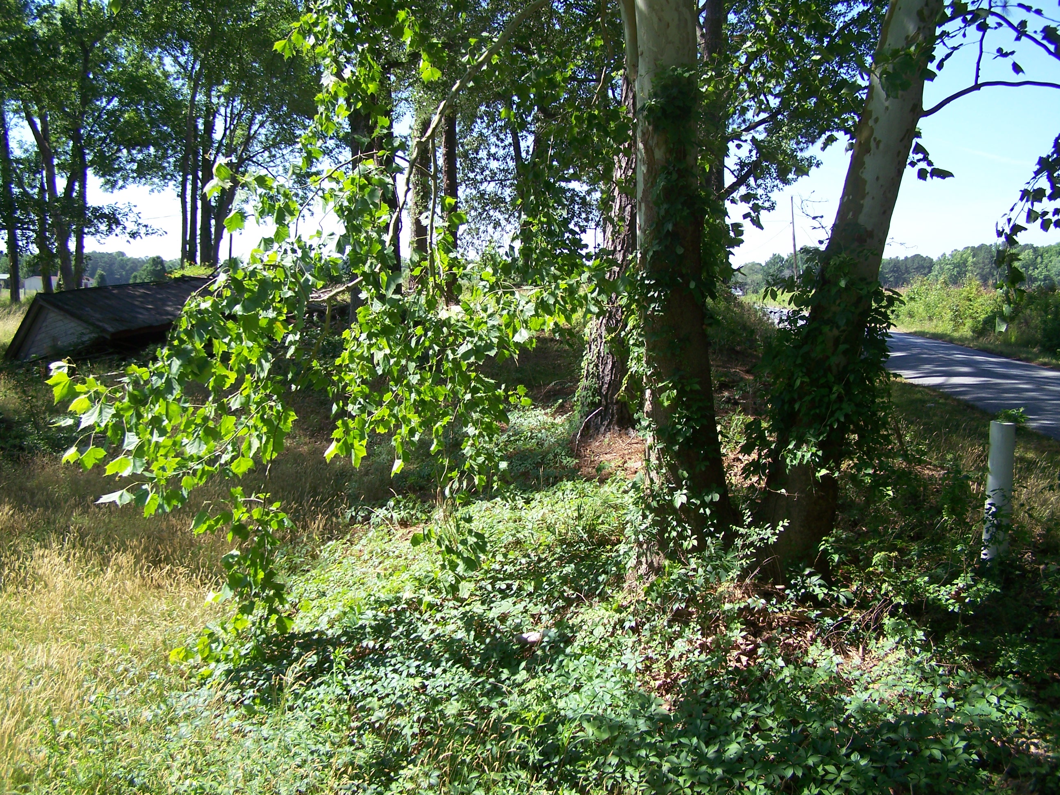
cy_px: 398
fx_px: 1164
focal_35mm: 38
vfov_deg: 37.7
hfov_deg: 49.0
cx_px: 530
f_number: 2.8
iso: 64
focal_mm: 6.3
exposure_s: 1/320
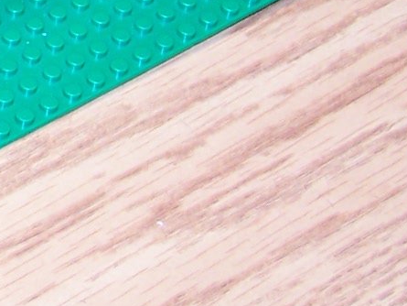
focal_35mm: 175
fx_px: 2058
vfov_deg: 8.4
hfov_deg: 10.4
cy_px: -20
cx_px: -402
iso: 140
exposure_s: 1/60
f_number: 2.8
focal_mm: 6.3
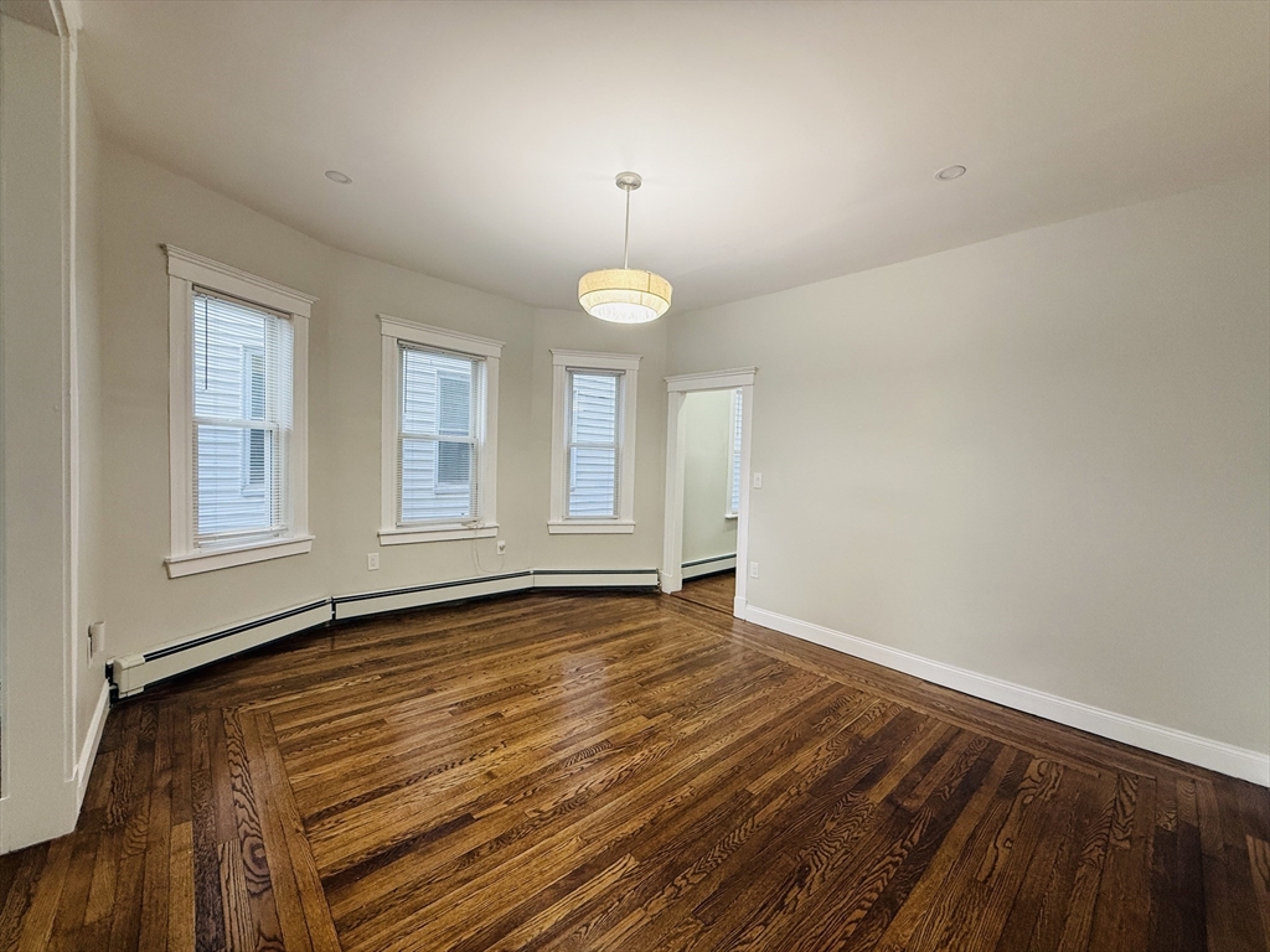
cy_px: 476
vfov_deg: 85.7
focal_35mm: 14
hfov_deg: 102.1
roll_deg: -2.1
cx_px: 635
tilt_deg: -1.7
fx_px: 514
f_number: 2.2
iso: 200
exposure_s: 1/120
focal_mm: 2.22
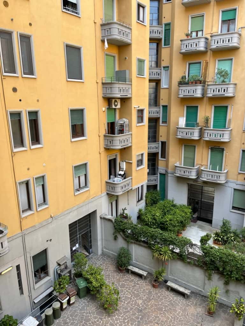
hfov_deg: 53.1
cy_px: 163
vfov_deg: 67.3
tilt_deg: -14.8
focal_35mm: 26
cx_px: 122
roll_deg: +1.0
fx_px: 245
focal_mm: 5.1
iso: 32
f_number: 1.6
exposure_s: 1/224
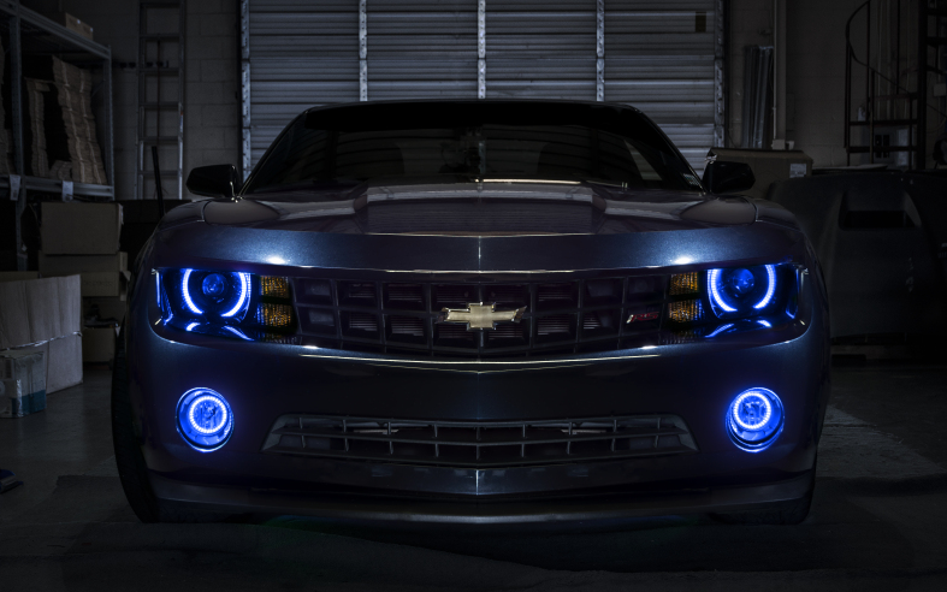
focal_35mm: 57
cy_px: 318
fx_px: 1471
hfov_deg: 35.7
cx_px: 473
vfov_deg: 22.7
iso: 200
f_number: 7.1
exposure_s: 1/2
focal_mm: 55
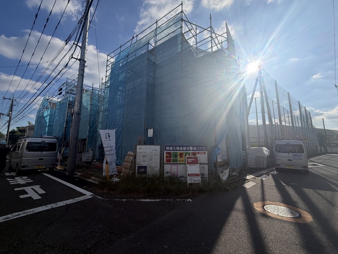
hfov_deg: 102.1
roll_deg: +1.1
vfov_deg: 85.7
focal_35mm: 14
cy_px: 127
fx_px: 137
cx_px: 169
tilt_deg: +9.9
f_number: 2.2
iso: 25
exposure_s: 1/1431
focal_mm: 2.22
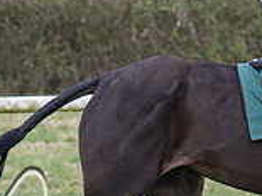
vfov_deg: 2.2
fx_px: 5120
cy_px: 212
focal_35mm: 677
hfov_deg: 2.9
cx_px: 142
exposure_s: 1/1000
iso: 1600
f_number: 4
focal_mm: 97
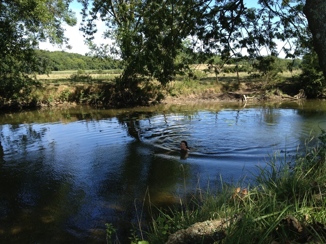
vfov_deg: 40.7
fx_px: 330
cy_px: 122
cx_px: 163
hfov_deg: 52.6
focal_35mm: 35
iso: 50
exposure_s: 1/606
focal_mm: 4.28
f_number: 2.4
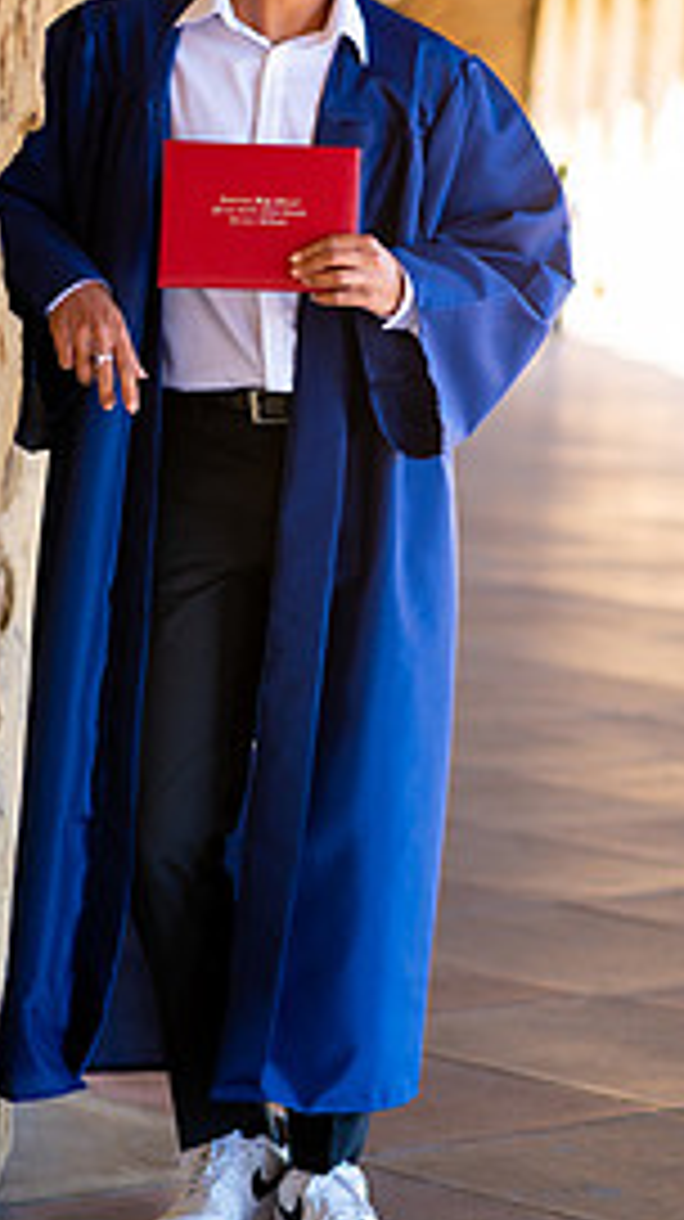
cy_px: 581
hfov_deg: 8.2
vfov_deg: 14.5
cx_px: 324
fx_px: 4782
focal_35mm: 148
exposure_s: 1/200
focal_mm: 85
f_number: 2.8
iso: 64
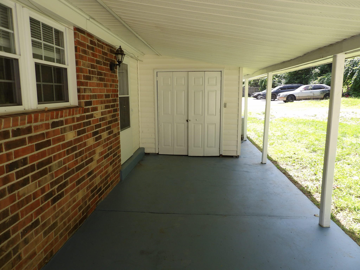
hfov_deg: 71.6
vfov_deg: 56.8
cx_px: 180
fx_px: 250
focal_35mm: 24
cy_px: 135
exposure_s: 1/196
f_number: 3.2
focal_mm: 4.3
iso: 100
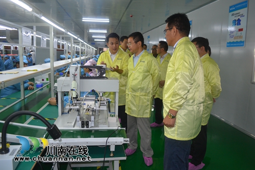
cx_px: 128
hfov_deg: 67.4
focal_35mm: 27
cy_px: 85
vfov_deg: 47.9
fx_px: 191
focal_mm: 18
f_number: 3.5
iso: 450
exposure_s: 1/60
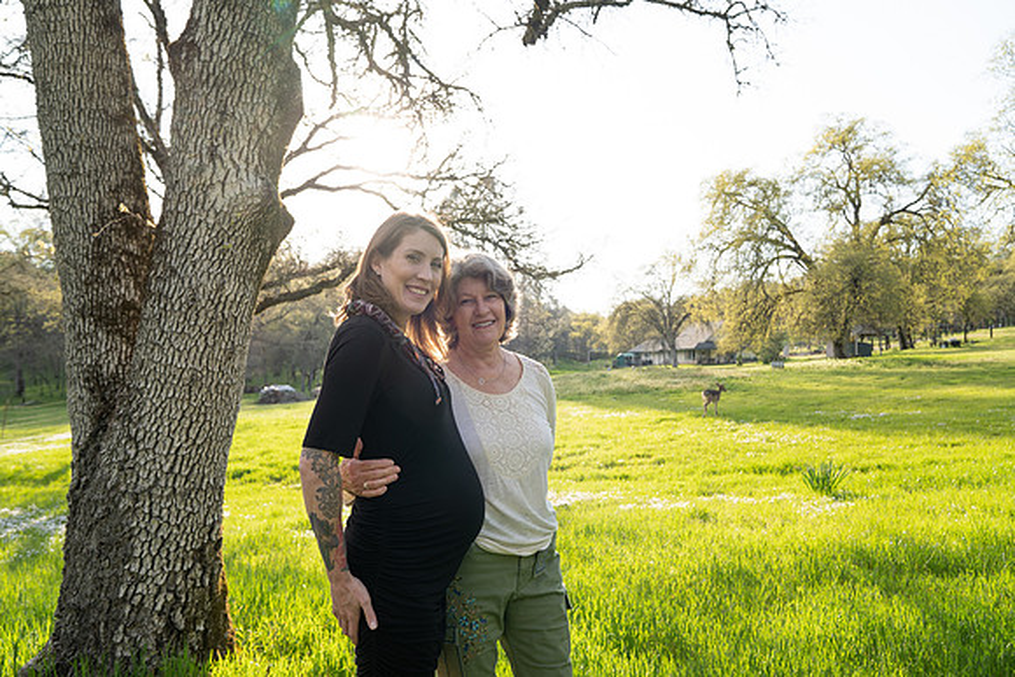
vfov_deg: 48.0
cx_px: 508
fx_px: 761
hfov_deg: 67.4
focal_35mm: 27
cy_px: 338
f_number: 4.5
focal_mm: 27
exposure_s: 1/250
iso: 200
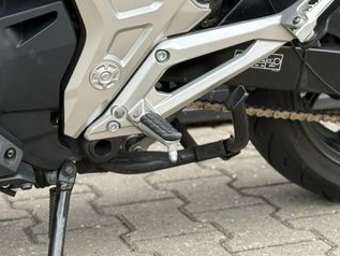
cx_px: 188
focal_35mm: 97
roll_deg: +1.2
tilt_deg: -7.2
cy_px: 47
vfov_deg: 15.1
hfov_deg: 20.2
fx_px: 953
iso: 100
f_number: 1.78
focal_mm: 6.76
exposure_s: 1/388
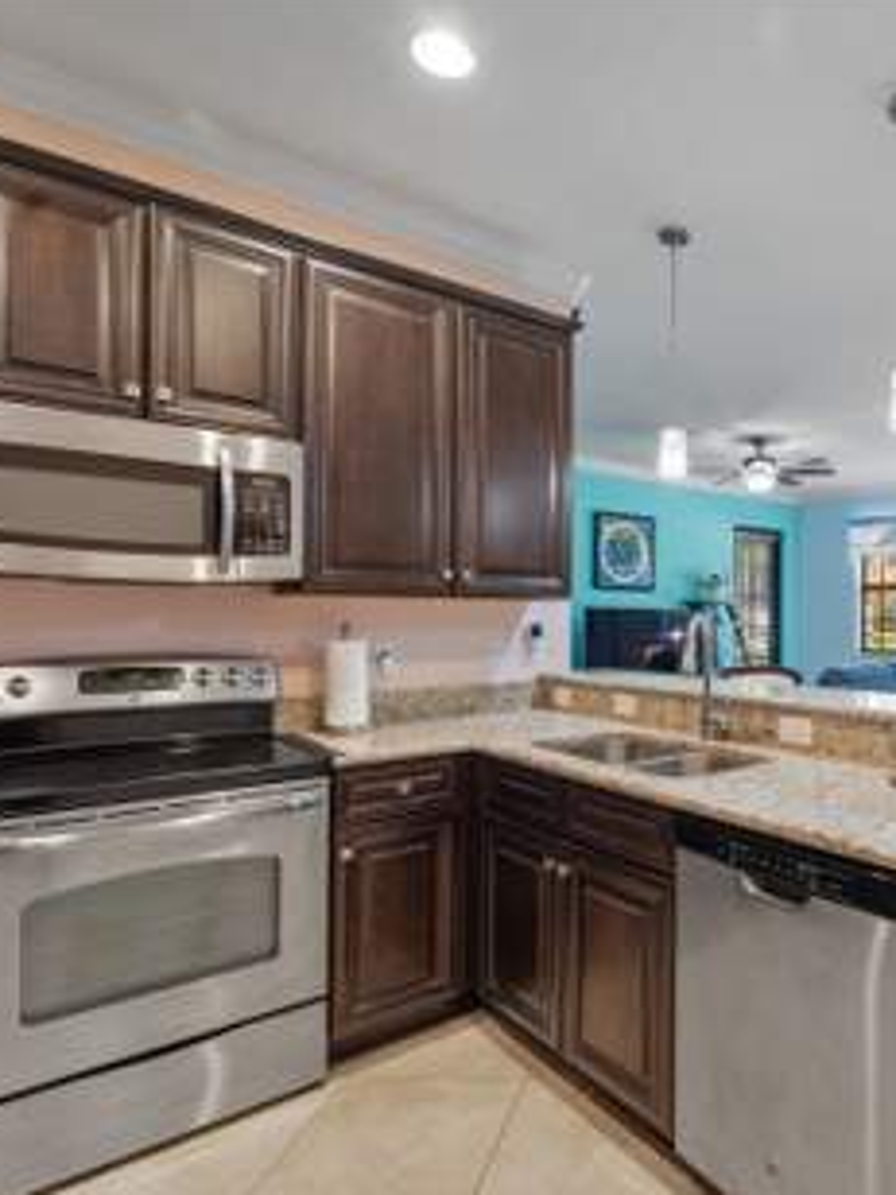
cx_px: 718
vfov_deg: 79.0
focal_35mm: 21
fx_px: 725
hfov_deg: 58.5
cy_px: 605
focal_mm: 14
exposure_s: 1/2
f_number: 8
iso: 250
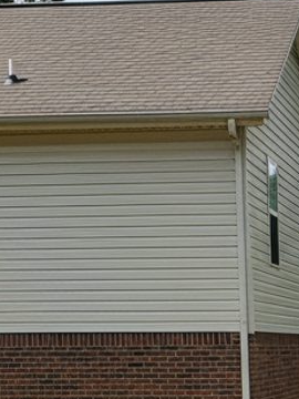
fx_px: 921
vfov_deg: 21.3
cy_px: 563
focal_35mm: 80
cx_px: 405
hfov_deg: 17.2
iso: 1278
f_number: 1.68
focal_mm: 6.8
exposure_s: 1/588
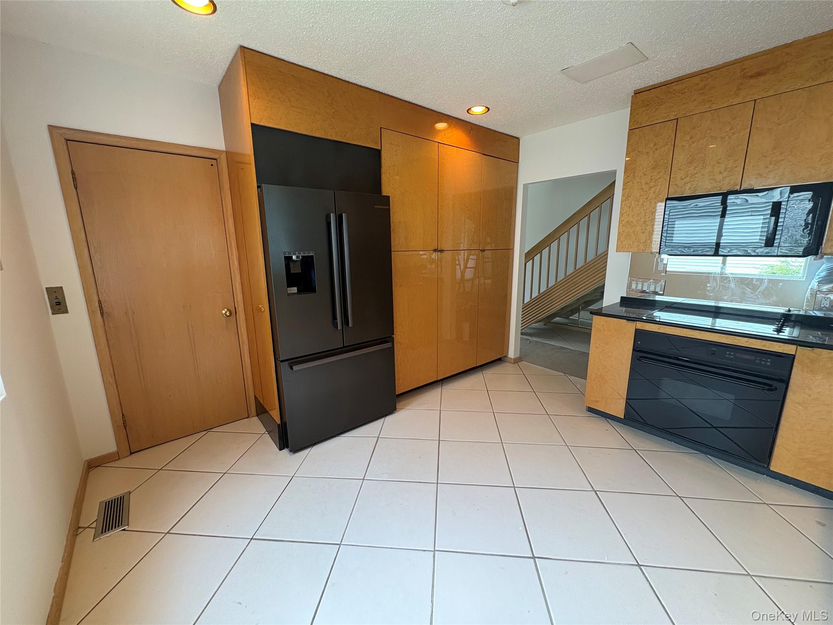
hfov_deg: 102.1
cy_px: 312
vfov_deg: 85.7
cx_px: 416
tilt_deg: -11.1
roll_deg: +1.1
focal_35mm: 14
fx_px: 337
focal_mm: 2.22
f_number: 2.2
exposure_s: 1/120
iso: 200
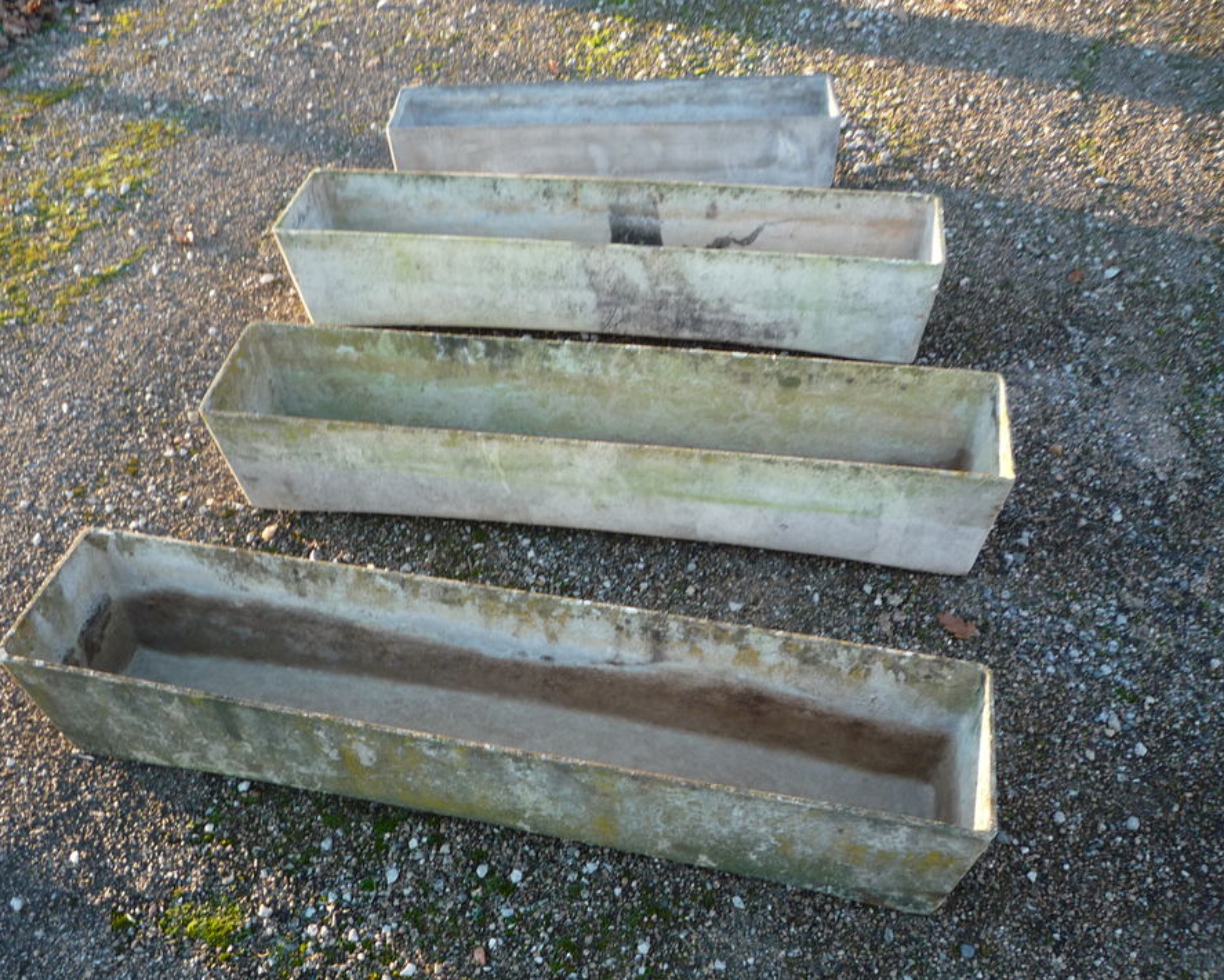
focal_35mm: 33
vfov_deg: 44.6
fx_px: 1196
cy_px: 505
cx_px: 575
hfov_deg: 54.2
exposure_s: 1/50
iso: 100
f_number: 3.3
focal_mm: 5.2
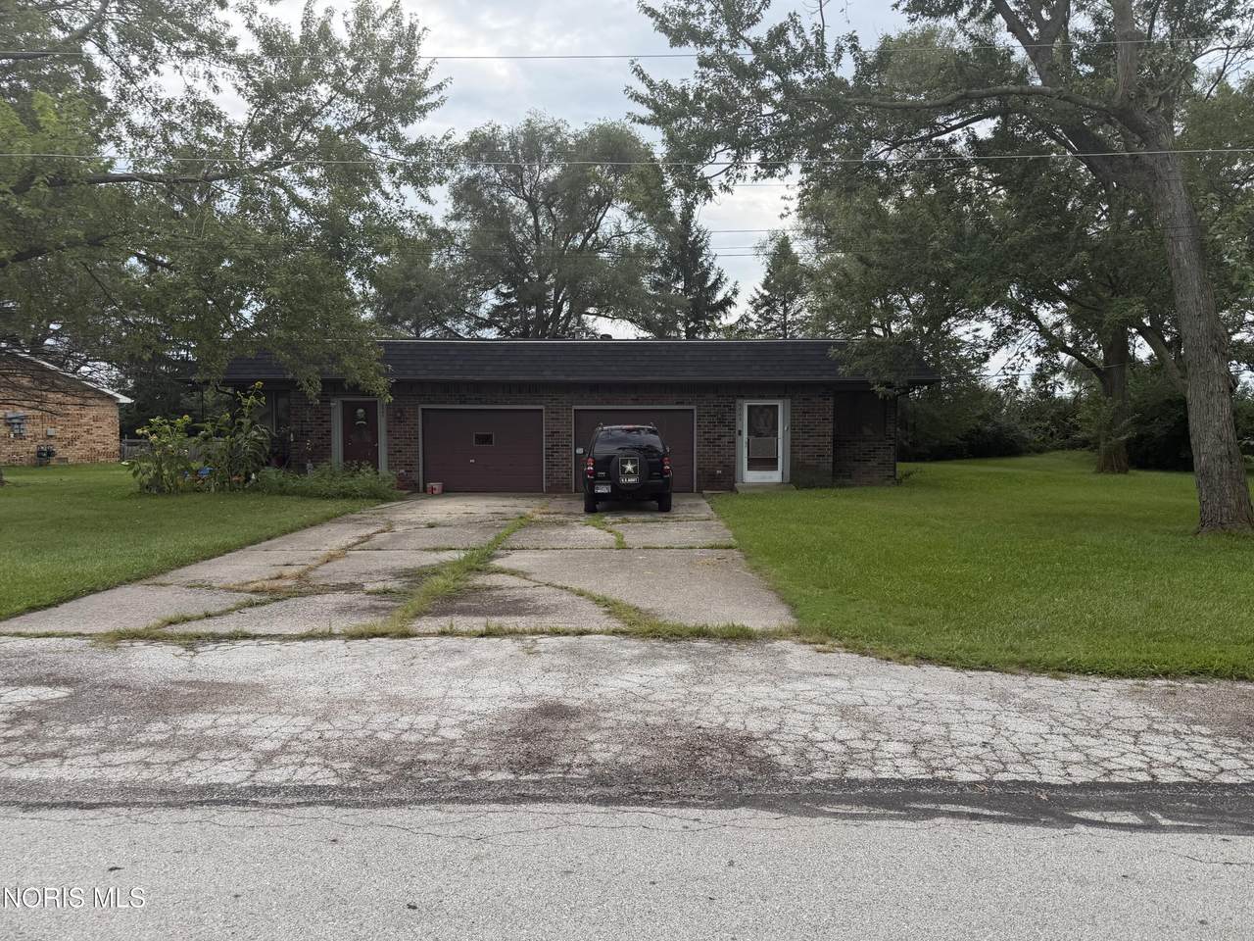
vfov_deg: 56.8
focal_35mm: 24
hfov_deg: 71.6
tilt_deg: -3.3
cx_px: 627
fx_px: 869
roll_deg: +0.9
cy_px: 470
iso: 80
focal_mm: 6.76
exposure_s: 1/2525
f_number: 1.78
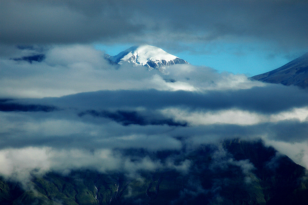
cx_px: 154
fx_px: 3845
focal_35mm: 450
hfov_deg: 4.6
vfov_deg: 3.0
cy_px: 102
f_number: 7.1
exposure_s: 1/1250
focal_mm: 300
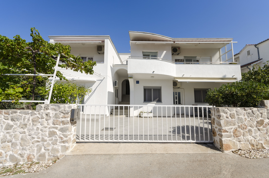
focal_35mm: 15
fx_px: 112
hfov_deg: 100.5
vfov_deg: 77.1
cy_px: 89
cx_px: 134
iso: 100
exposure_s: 1/400
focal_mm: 10
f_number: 10
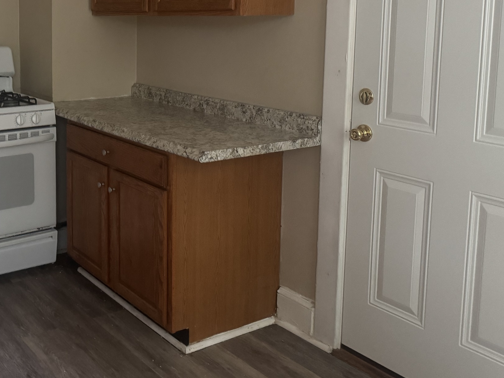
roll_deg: +0.9
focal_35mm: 42
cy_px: 82
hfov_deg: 42.2
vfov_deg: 33.5
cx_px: 82
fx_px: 612
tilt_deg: -6.3
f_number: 1.78
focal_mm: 6.76
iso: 1000
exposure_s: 1/39
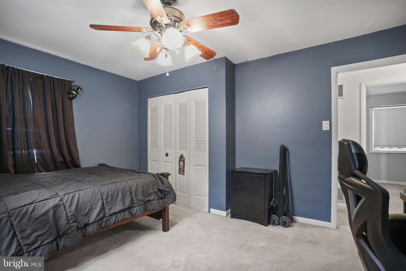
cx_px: 203
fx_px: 180
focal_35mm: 16
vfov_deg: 73.7
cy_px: 136
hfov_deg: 96.7
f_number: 2.8
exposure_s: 1
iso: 100
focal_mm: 16
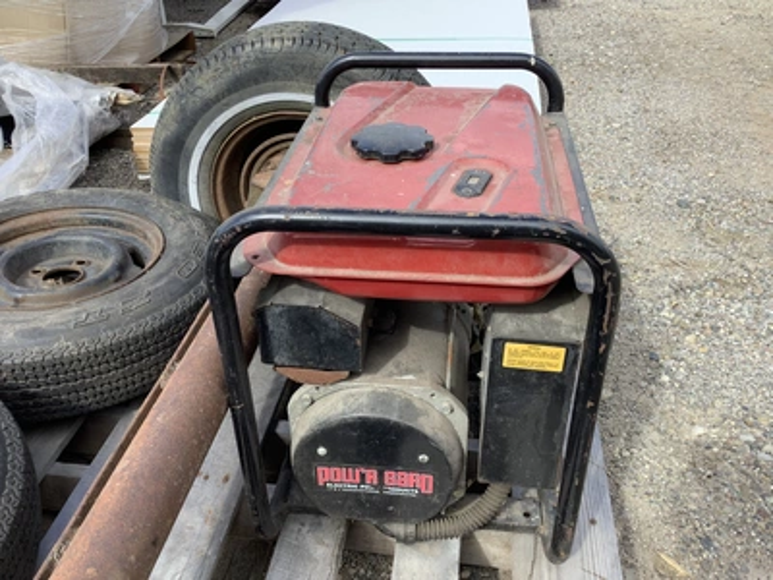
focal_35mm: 31
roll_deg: +2.4
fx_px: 692
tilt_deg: -32.5
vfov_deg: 45.4
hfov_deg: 58.4
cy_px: 290
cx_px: 386
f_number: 2.4
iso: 25
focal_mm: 3.3
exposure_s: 1/420
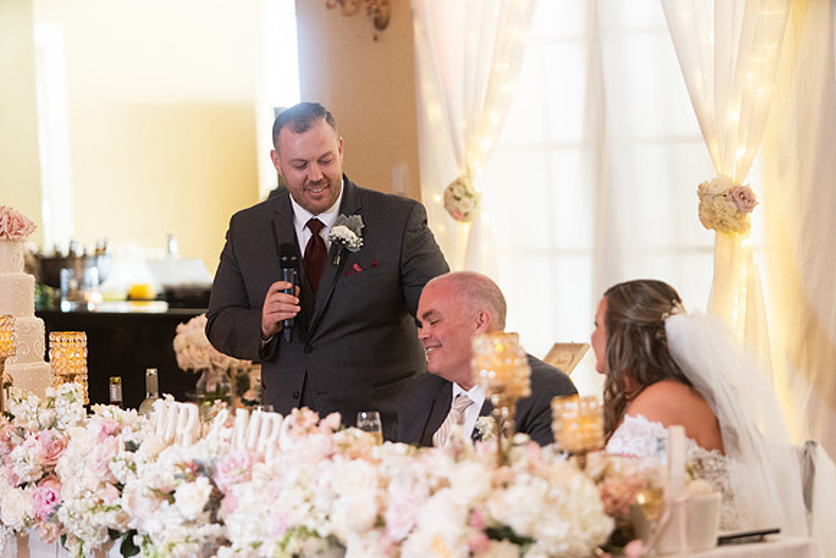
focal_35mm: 145
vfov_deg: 9.5
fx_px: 3368
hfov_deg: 14.2
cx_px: 418
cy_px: 279
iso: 4000
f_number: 2.8
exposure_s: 1/200
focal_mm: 145
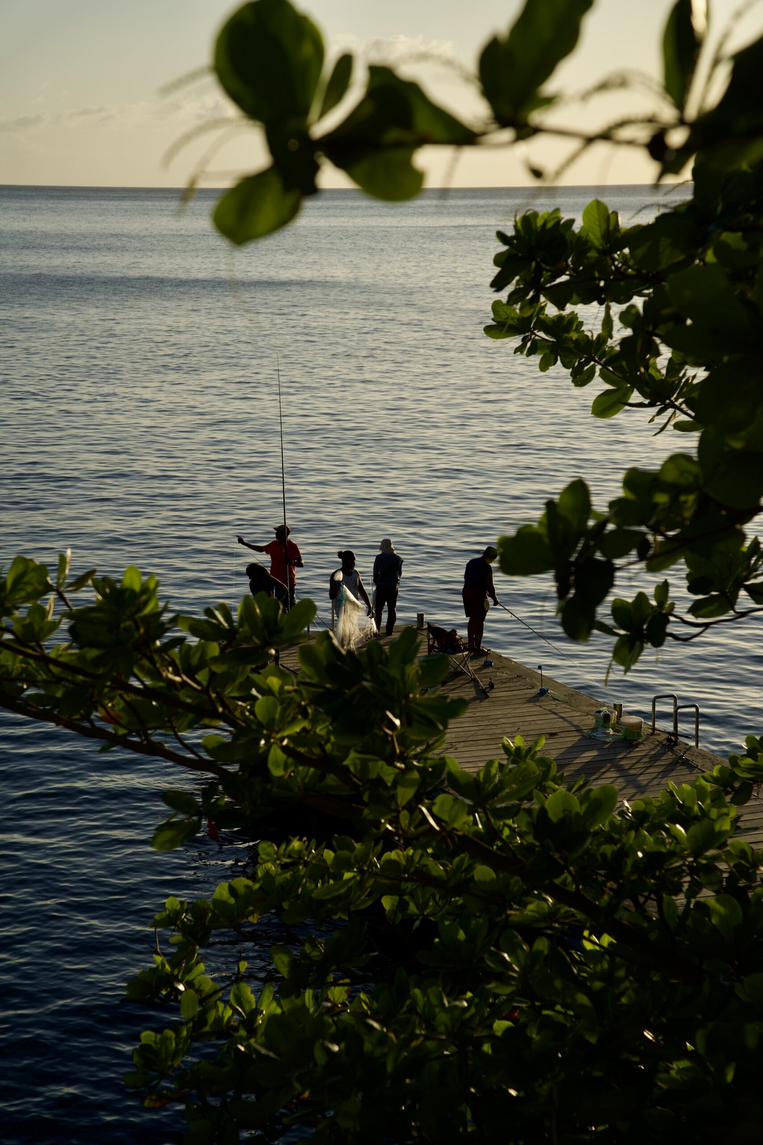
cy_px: 572
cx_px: 382
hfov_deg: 19.5
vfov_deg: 28.8
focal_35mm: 70
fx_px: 2225
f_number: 5
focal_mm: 70
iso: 160
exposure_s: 1/3200
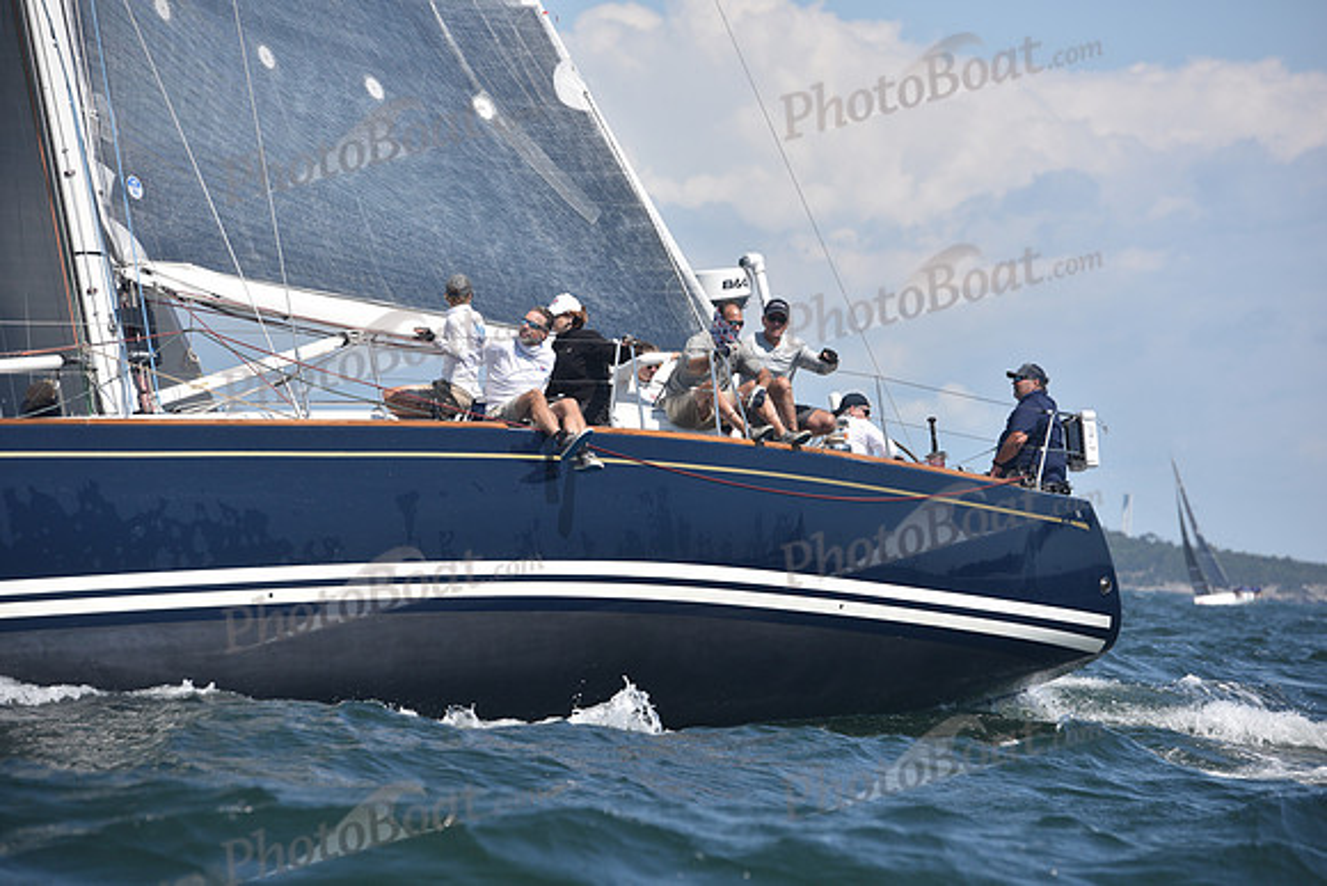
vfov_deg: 7.6
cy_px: 443
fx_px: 6636
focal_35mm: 180
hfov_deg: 11.4
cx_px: 664
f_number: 5.6
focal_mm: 180
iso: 250
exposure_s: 1/1000
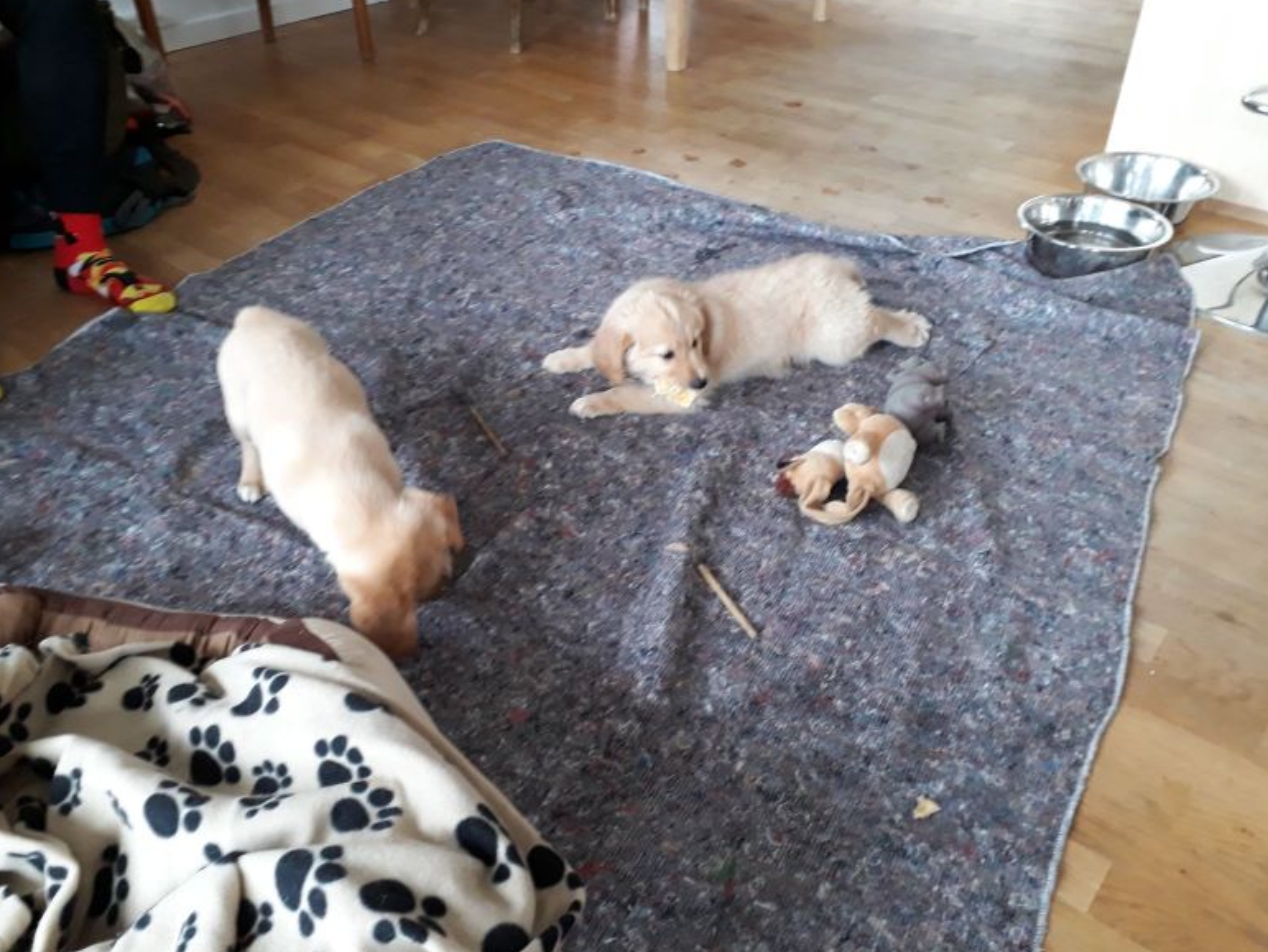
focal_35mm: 28
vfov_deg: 49.8
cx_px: 641
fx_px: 1026
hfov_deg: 63.4
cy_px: 478
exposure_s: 1/25
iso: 160
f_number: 1.9
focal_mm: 3.6
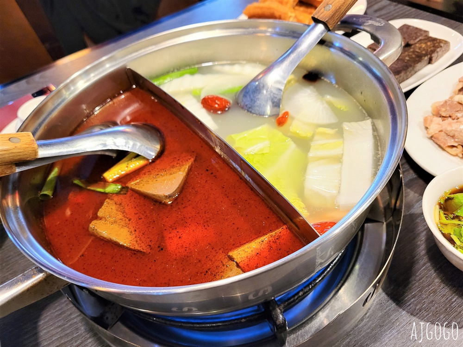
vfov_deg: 53.1
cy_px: 174
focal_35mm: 26
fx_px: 348
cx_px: 232
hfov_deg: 67.3
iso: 640
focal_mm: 5.4
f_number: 1.8
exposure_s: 1/40
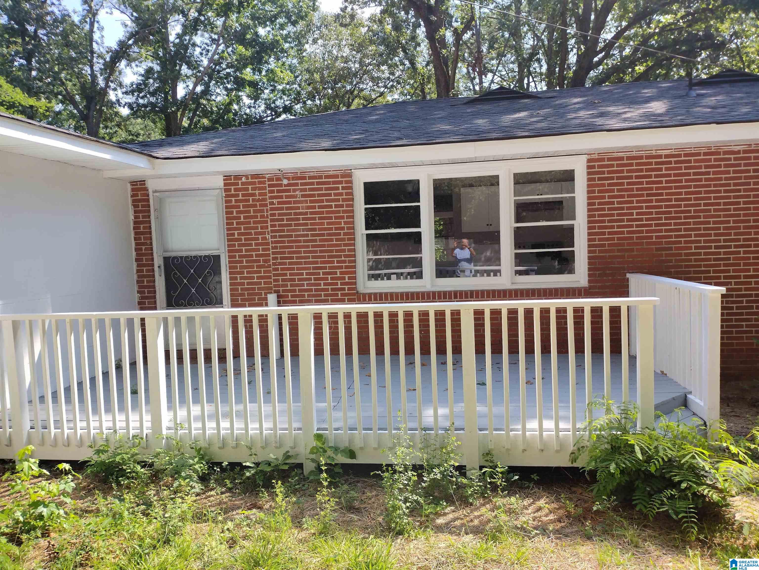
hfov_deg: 65.3
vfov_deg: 51.4
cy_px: 285
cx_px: 380
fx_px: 592
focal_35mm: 27
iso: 100
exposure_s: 1/1320
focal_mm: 4.71
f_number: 1.7
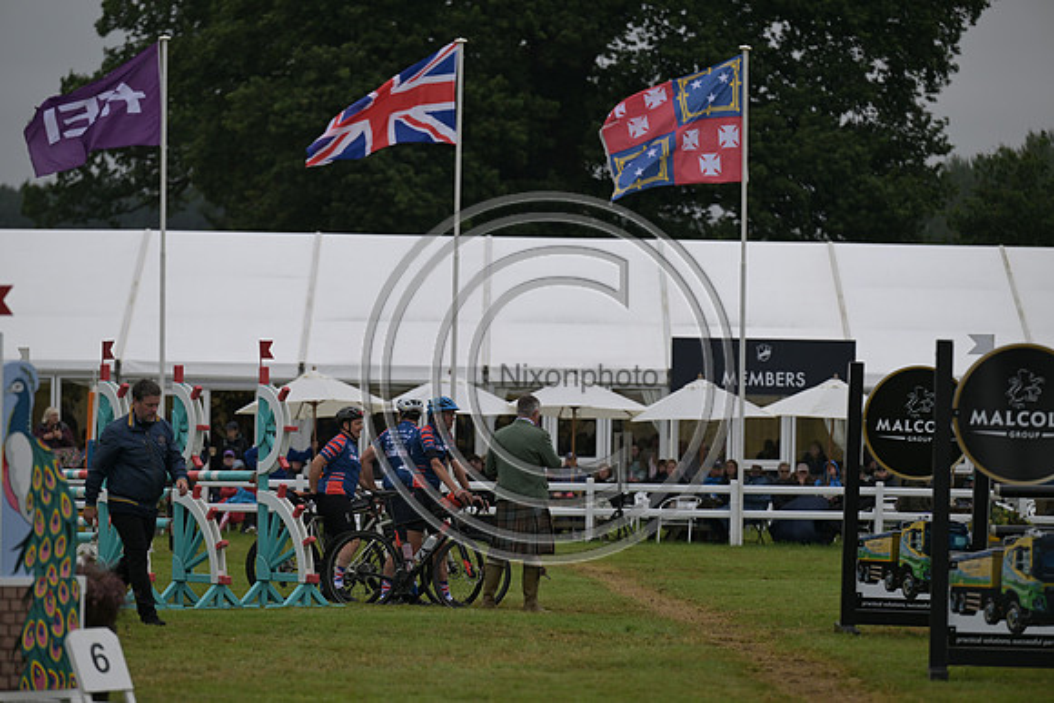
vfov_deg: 6.9
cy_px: 352
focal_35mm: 200
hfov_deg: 10.3
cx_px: 527
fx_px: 5857
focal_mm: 200
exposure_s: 1/1250
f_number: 4
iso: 280
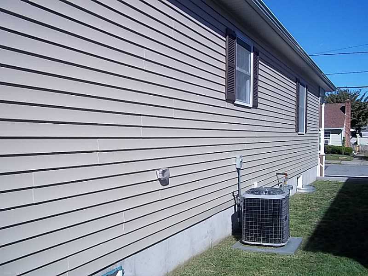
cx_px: 184
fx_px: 383
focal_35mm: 36
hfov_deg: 51.4
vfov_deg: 39.7
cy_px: 138
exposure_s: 1/250
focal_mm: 6.5
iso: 80
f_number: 8
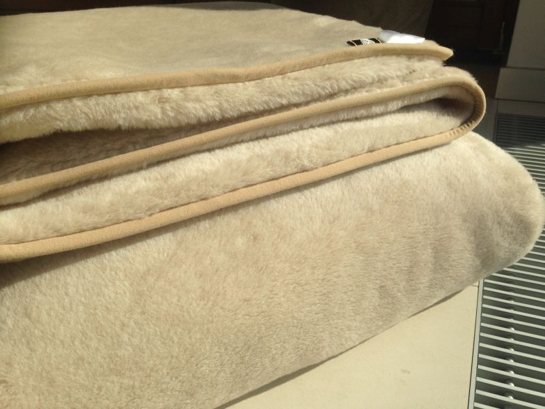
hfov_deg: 55.4
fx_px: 520
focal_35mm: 33
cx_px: 272
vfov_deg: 42.9
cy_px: 204
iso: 50
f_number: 2.4
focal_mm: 4.12
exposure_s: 1/2008
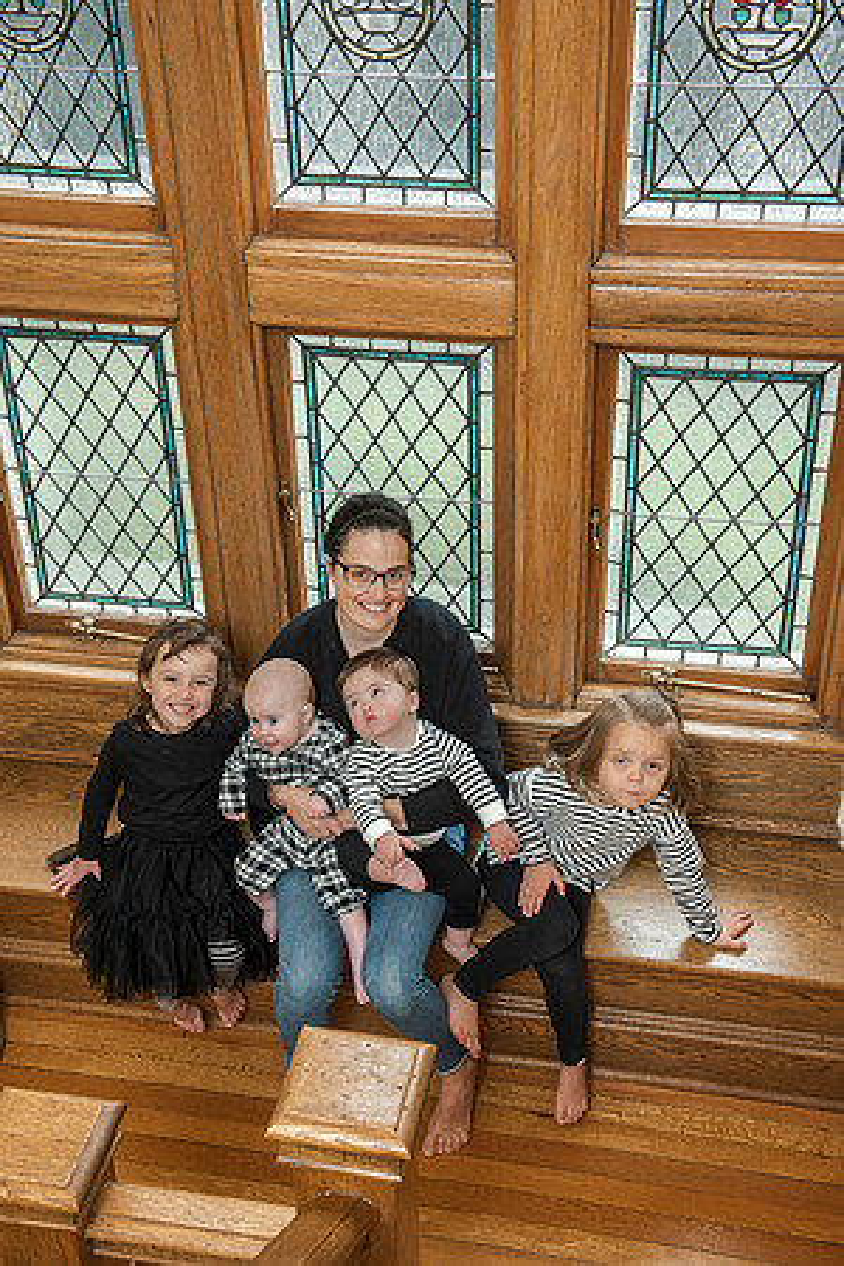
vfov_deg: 41.1
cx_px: 422
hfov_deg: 28.1
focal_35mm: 48
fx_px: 1688
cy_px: 633
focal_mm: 48
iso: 800
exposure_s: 1/125
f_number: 4.5
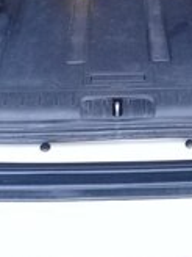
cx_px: 126
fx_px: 695
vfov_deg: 19.9
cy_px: -33
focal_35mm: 94
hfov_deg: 15.7
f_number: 2.2
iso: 160
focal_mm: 3.3
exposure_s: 1/33
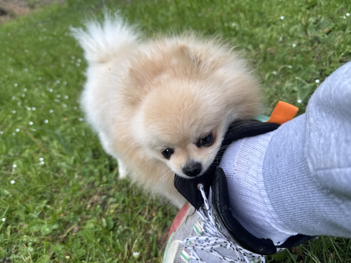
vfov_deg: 56.8
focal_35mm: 24
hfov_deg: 71.6
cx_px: 176
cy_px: 132
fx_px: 243
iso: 125
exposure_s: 1/121
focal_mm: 6.76
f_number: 1.78
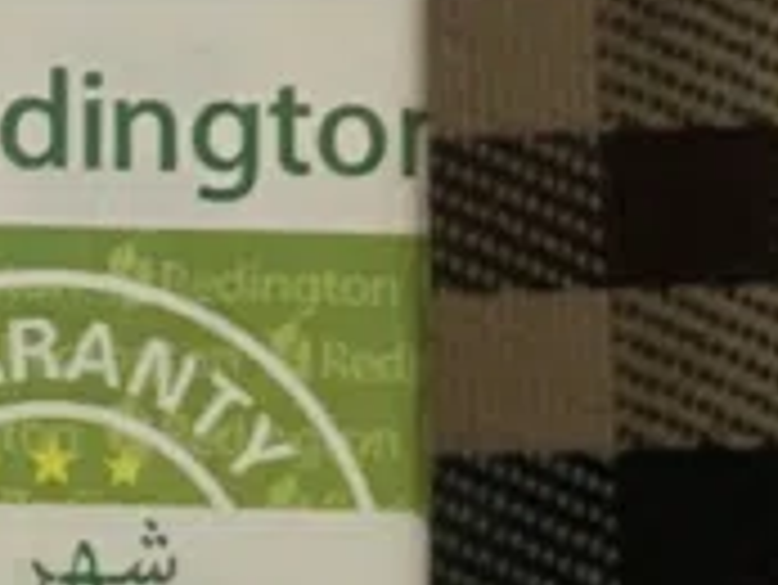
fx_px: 2159
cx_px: -634
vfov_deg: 15.4
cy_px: 324
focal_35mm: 96
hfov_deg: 16.8
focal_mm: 4.2
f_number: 1.6
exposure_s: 1/33
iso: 400
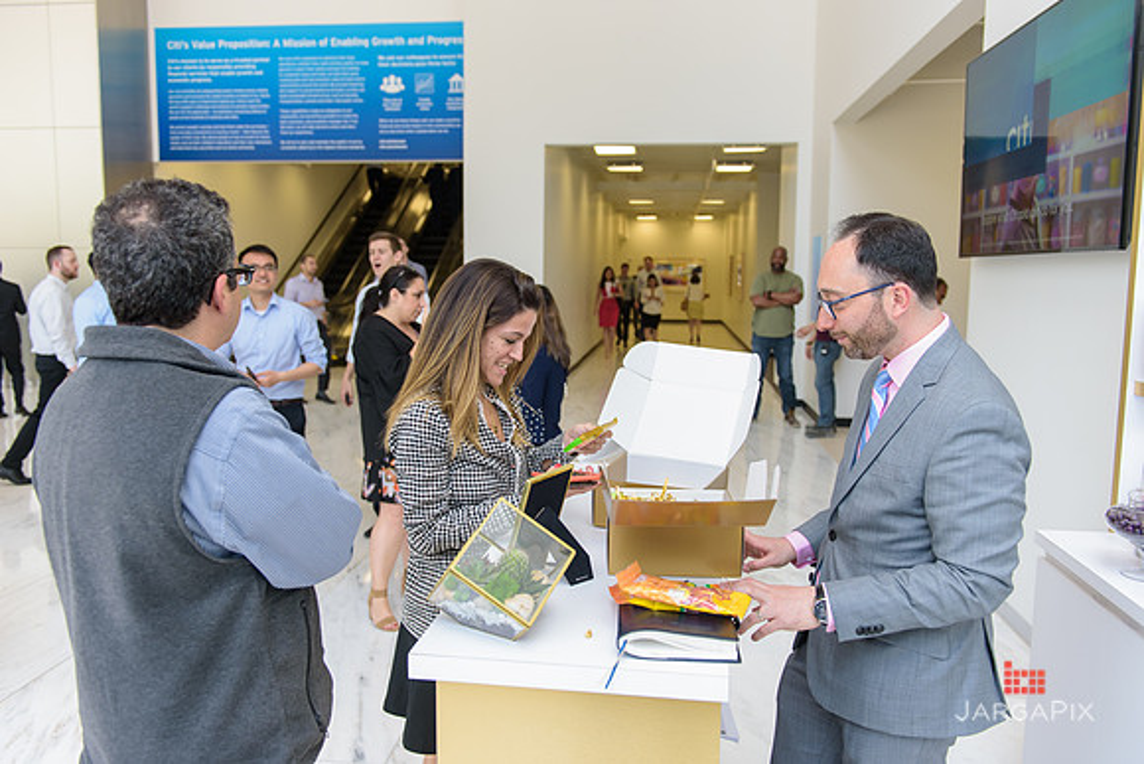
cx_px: 572
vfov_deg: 45.0
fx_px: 922
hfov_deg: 63.6
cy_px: 382
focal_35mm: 29
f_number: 3.2
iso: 500
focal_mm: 29
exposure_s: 1/250
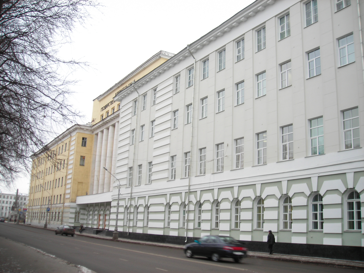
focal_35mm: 38
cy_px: 136
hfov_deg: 49.0
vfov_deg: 37.7
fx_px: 400
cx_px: 182
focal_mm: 6.3
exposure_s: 1/26.5
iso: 50
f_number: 3.2
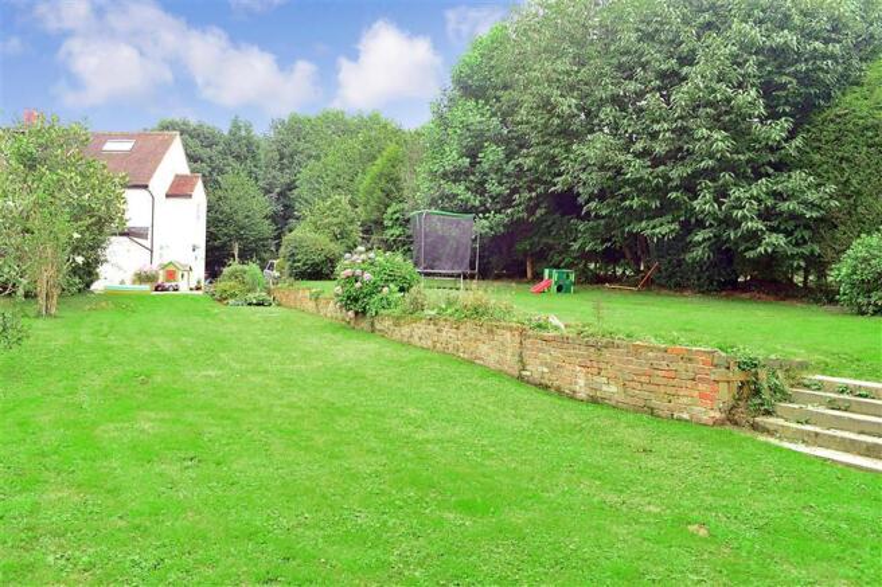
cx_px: 441
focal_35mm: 27
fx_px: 661
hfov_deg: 67.4
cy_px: 294
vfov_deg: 47.9
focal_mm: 18
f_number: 8
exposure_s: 1/20
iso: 200
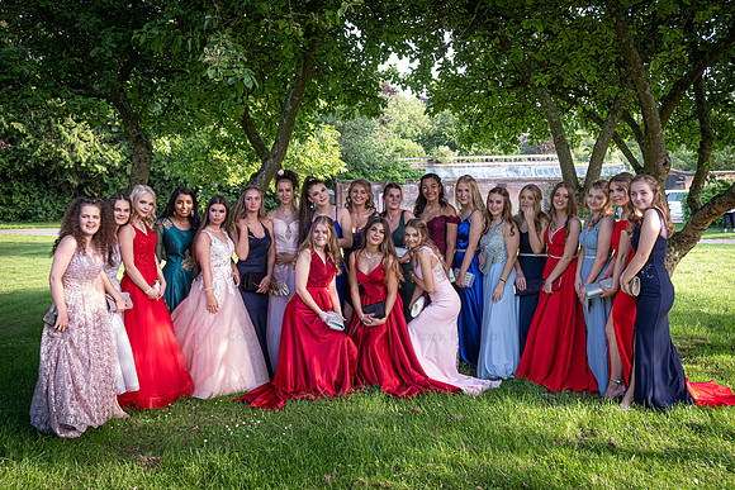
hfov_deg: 53.1
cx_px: 368
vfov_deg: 36.9
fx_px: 735
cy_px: 245
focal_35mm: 36
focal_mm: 24.3
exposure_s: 1/30
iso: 100
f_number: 5.6
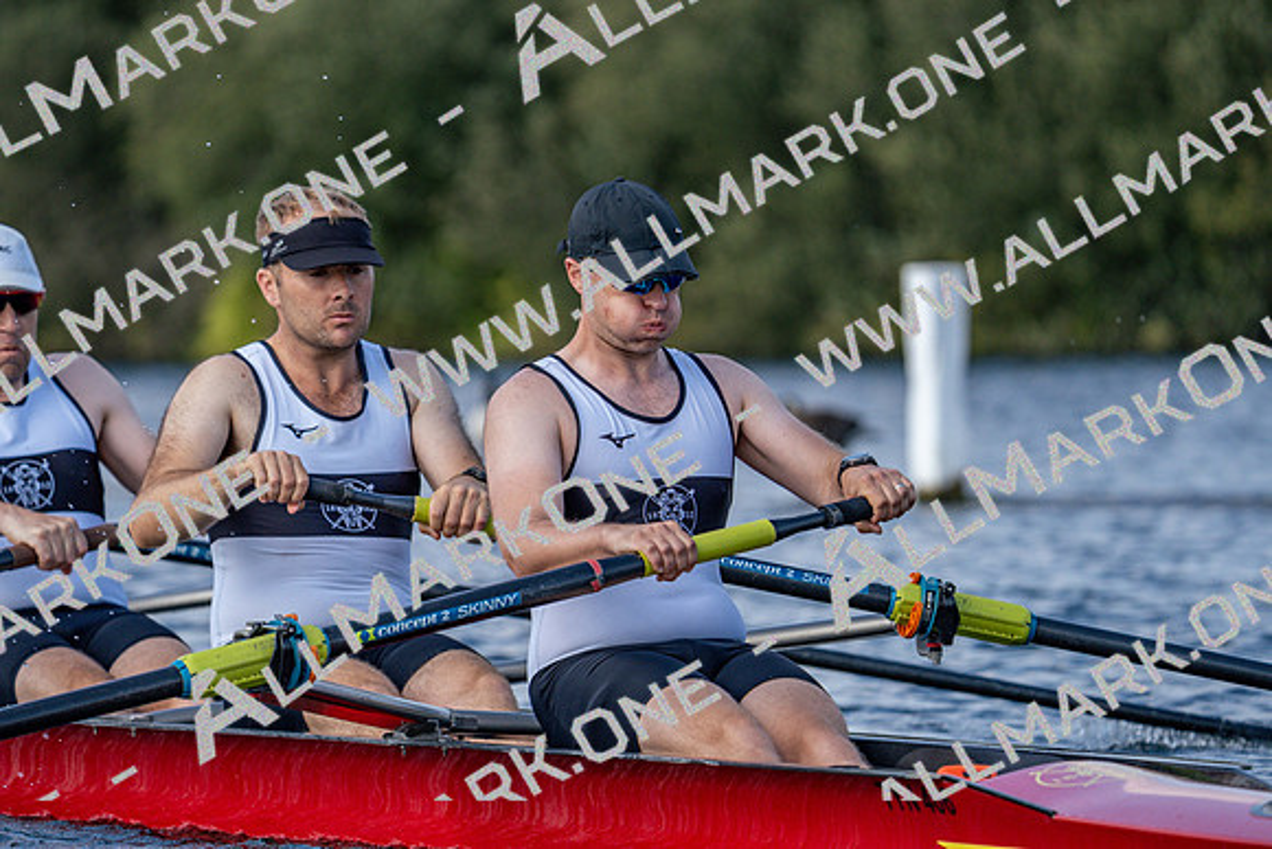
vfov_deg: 4.0
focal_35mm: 347
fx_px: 12263
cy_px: 424
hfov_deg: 5.9
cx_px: 636
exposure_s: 1/1600
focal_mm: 347
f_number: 6.3
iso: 400
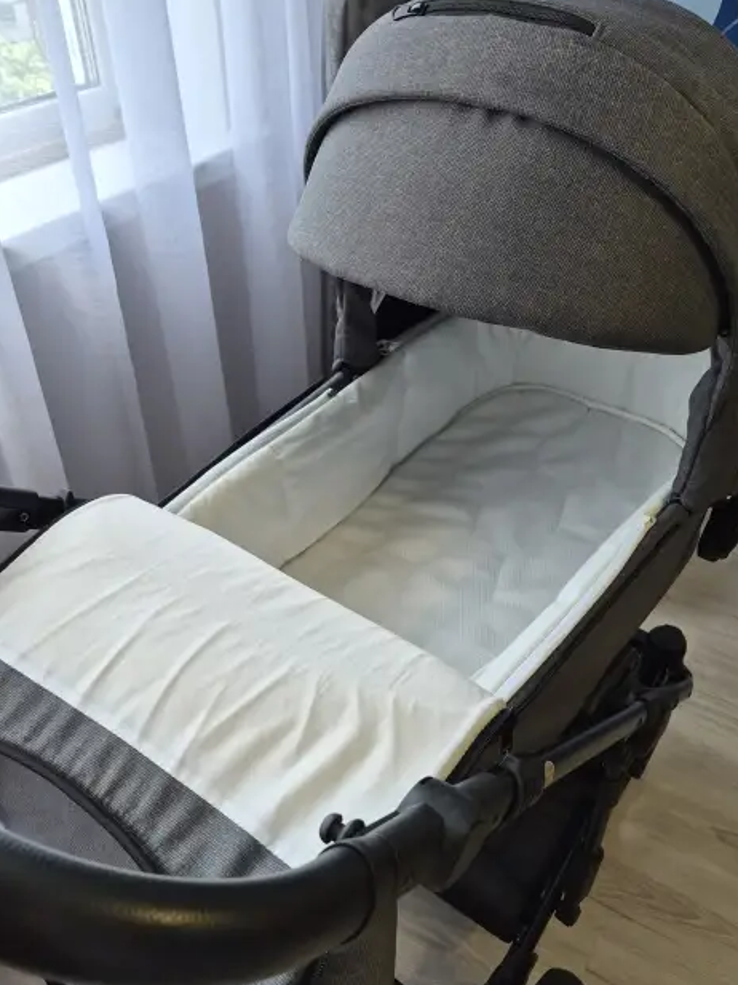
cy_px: 548
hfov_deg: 49.7
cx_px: 371
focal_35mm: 28
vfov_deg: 63.3
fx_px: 796
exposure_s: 1/180
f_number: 1.8
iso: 64
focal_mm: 5.4
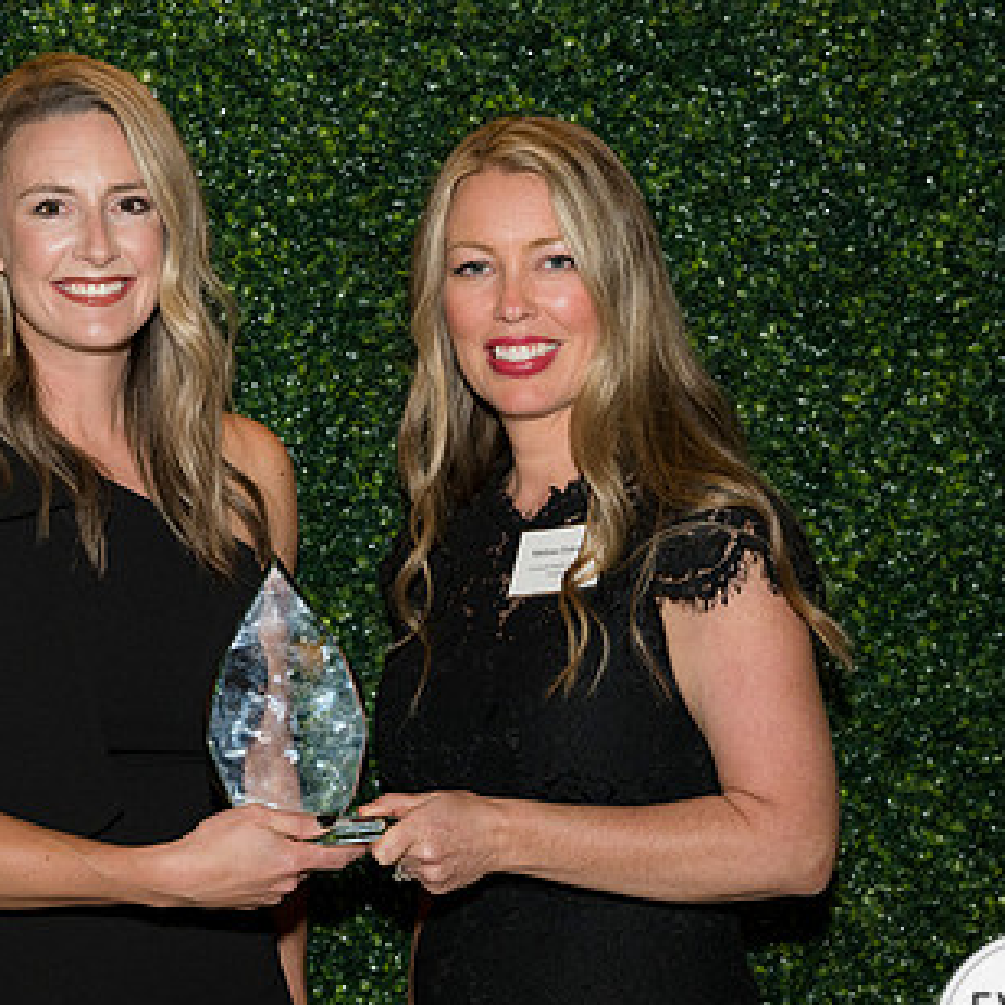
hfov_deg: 16.7
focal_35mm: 104
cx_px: 317
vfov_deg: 16.7
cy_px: 625
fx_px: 3416
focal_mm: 65
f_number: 5
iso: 800
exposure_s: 1/160
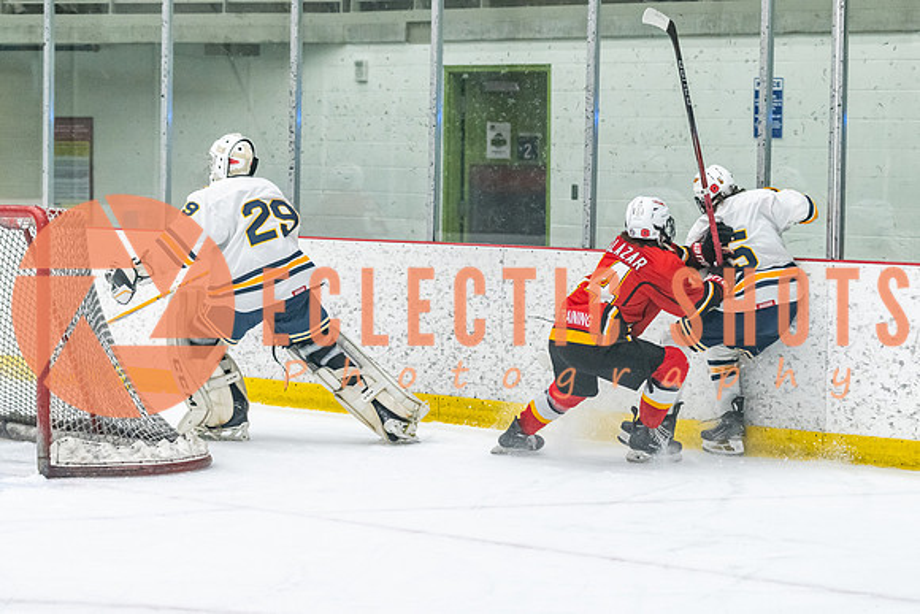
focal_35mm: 123
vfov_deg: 11.1
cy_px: 339
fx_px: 3147
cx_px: 614
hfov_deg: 16.6
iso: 3200
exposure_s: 1/800
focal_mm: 92
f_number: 2.8
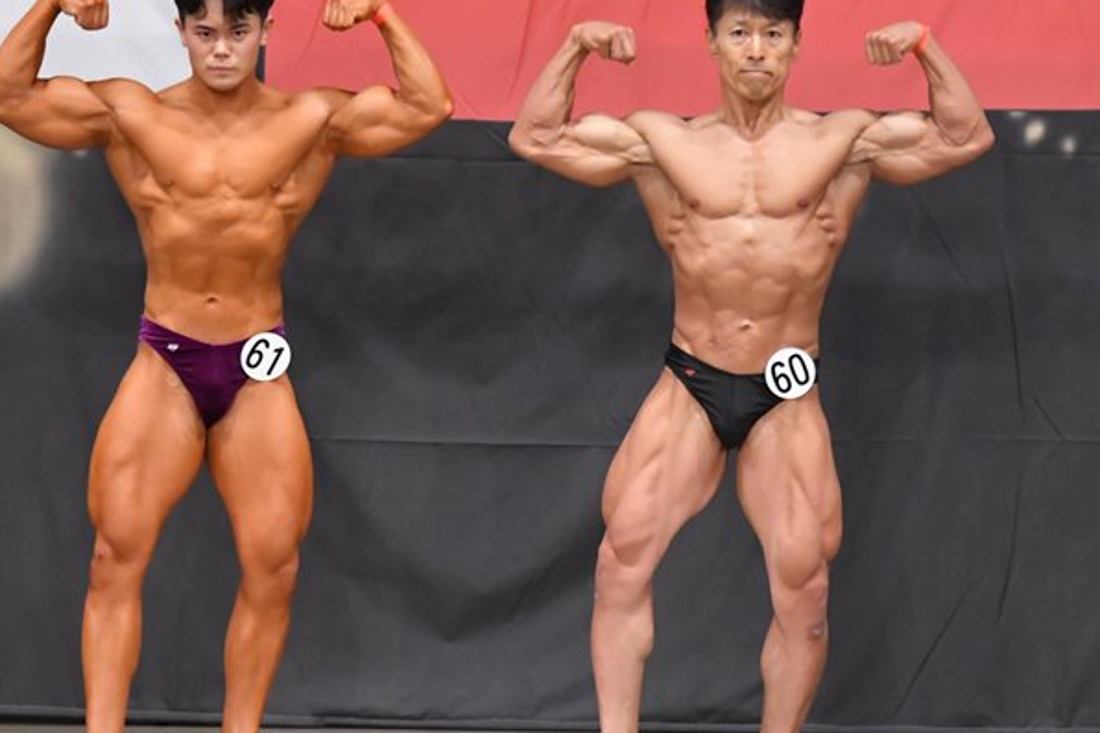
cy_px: 373
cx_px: 496
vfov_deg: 4.4
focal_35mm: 312
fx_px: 9530
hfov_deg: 6.6
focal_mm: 160
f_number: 5.6
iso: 6400
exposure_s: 1/400
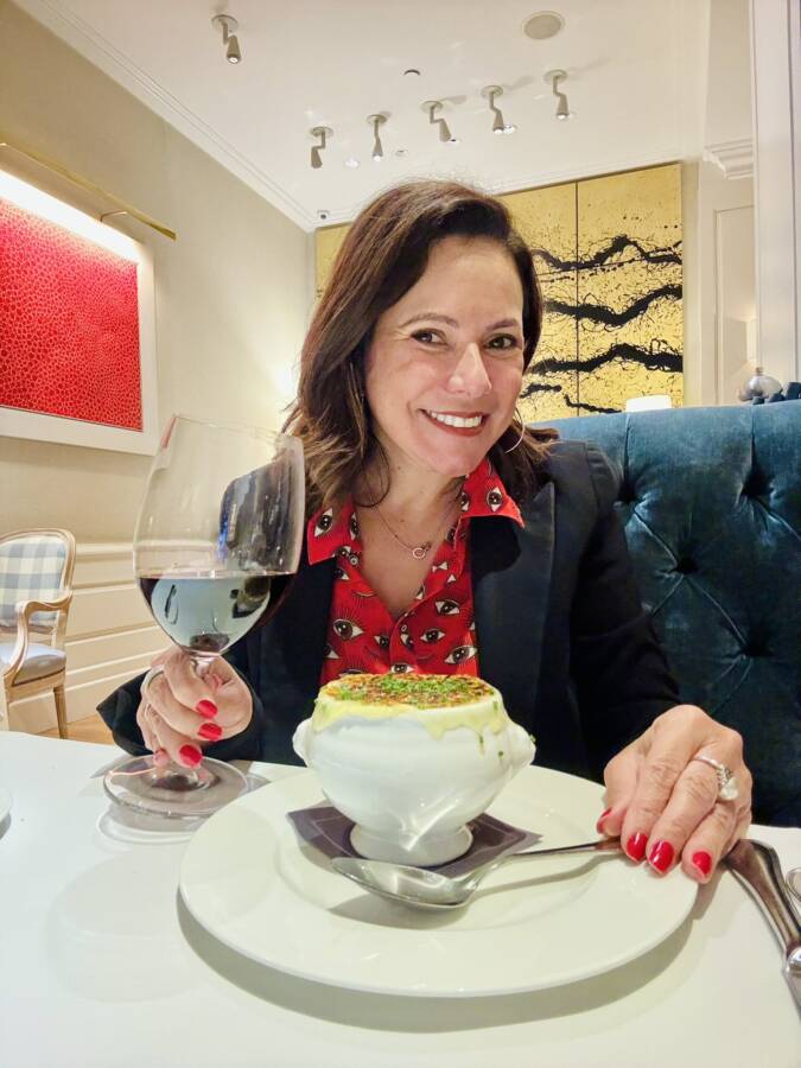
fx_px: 710
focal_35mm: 23
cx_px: 400
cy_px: 534
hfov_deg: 58.9
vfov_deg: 73.9
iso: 500
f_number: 1.9
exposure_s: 1/20
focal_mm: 2.69
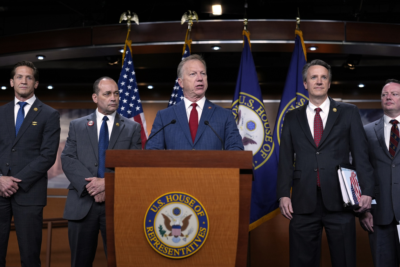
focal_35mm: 50
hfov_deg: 39.6
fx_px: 556
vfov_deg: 27.0
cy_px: 134
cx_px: 200
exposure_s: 1/250
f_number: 2
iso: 500
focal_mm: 50
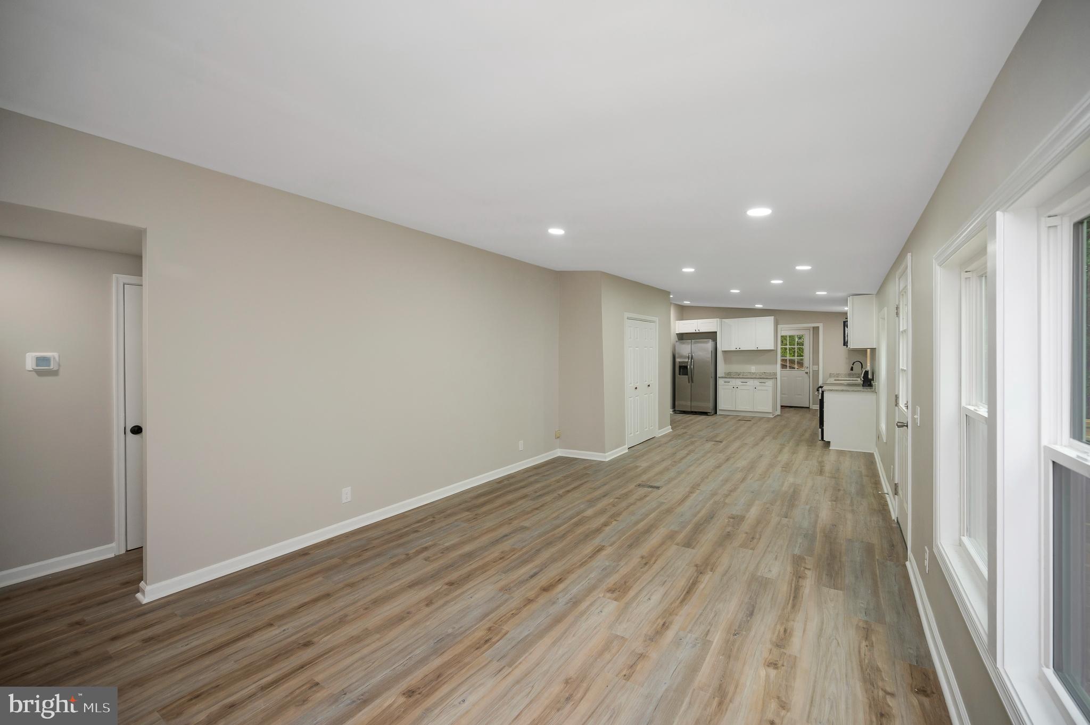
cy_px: 362
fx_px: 423
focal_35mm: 14
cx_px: 545
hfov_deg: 104.3
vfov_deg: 81.1
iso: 320
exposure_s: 1/60
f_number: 4
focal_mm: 14
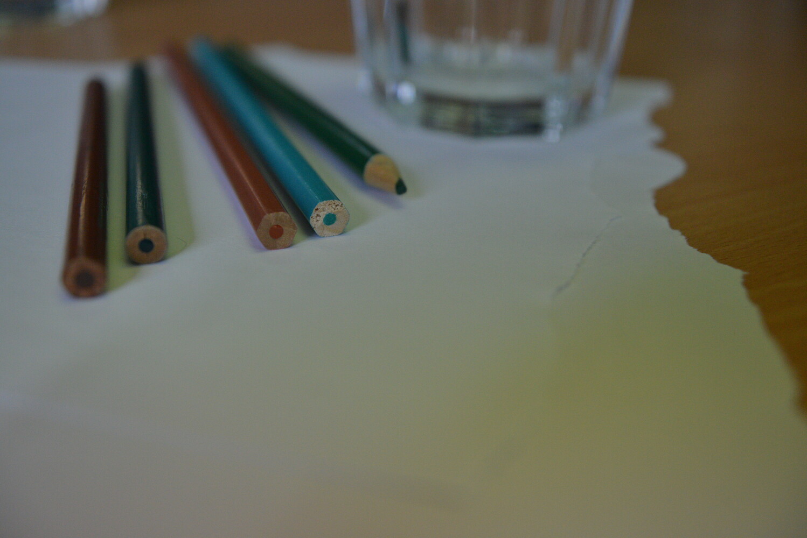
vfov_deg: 37.9
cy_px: 269
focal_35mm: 35
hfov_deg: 54.4
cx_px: 404
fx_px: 785
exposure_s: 1/1250
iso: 2500
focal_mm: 35
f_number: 4.5
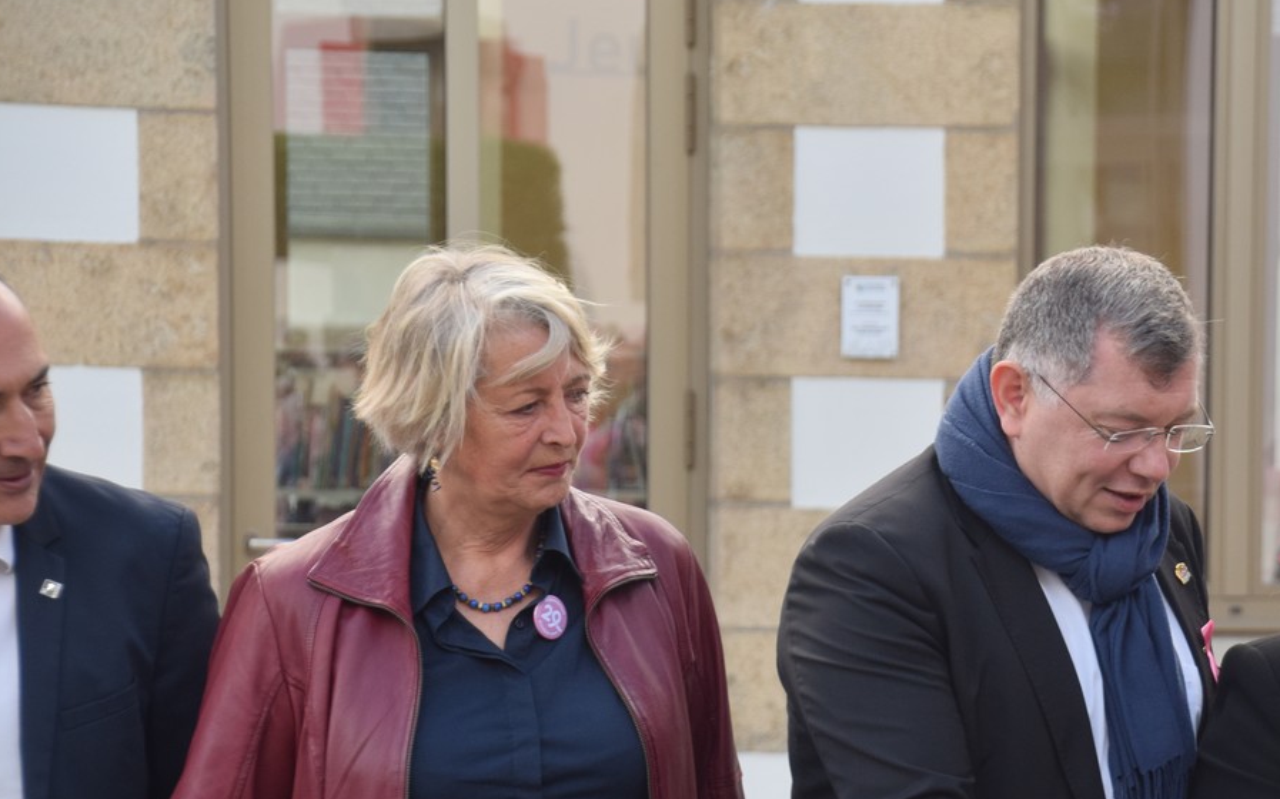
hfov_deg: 10.4
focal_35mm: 201
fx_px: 7010
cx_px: 852
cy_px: 507
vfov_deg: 6.5
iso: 400
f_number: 5.6
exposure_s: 1/250
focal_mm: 92
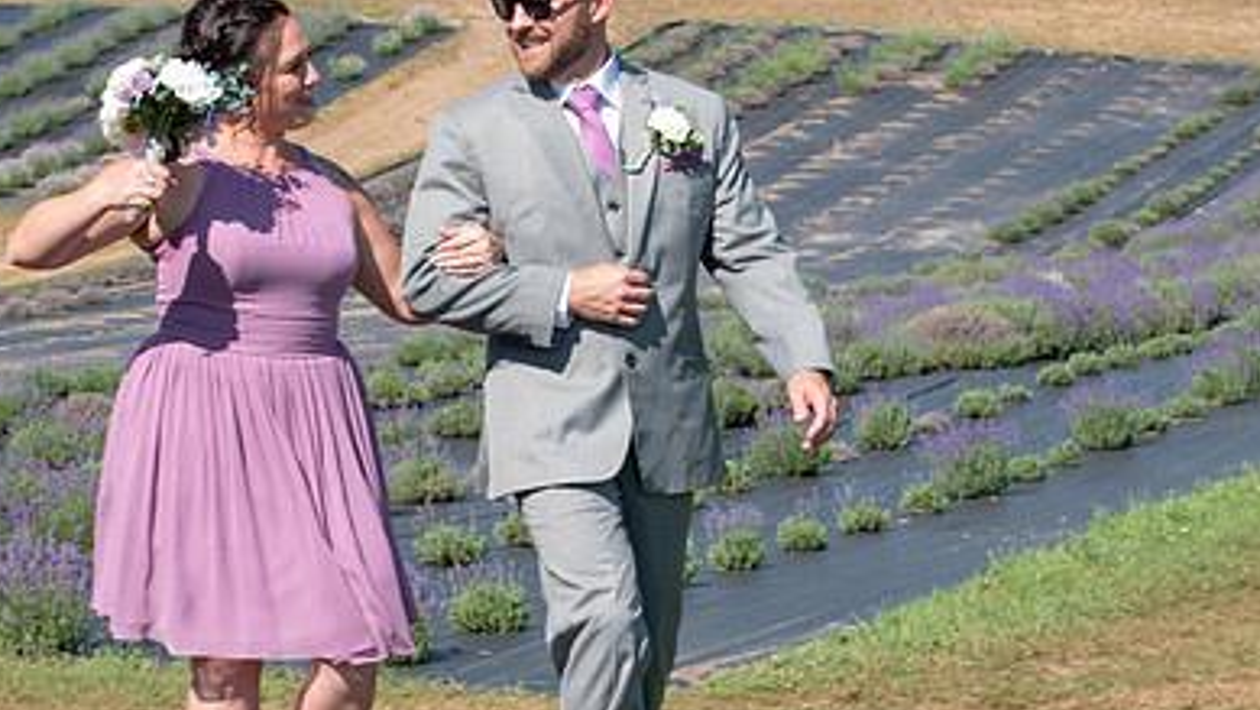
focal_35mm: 131
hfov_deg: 16.3
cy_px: 464
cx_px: 390
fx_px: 4378
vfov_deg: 9.3
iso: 200
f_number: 9
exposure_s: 1/320
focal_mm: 48
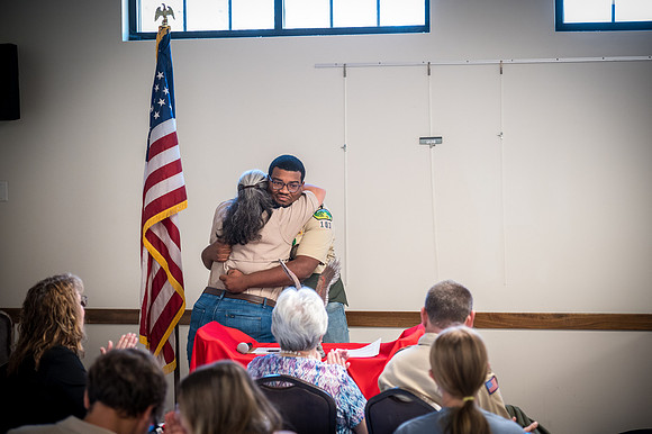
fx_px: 1557
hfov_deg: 23.7
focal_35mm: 86
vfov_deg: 15.9
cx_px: 326
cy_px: 217
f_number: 4
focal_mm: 86
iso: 3200
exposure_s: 1/100
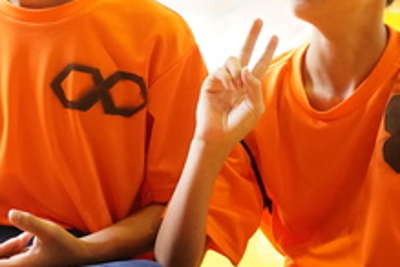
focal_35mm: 83
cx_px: 113
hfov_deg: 24.3
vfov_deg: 16.3
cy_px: 32
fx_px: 922
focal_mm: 28
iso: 6400
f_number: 2.8
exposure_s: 1/500
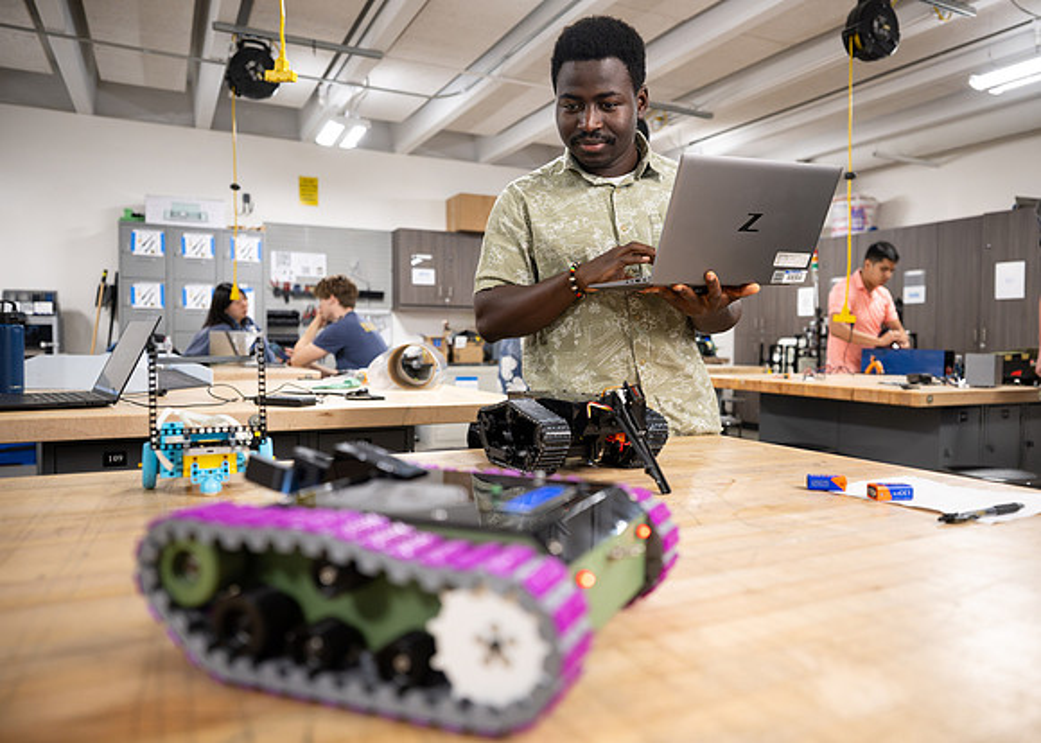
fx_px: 768
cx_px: 576
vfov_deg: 51.6
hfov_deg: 68.1
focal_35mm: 26
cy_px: 359
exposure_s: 1/320
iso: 2000
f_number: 2.8
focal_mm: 24
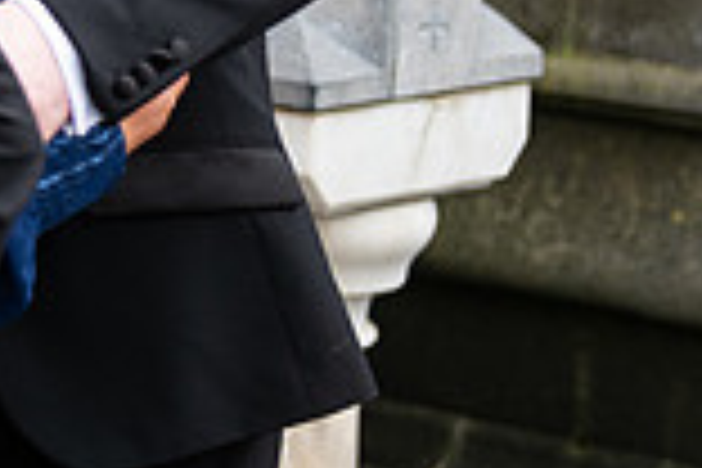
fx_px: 3997
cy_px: -295
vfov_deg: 6.6
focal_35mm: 205
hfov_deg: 9.6
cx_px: -508
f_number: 3.5
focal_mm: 55
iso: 125
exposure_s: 1/160
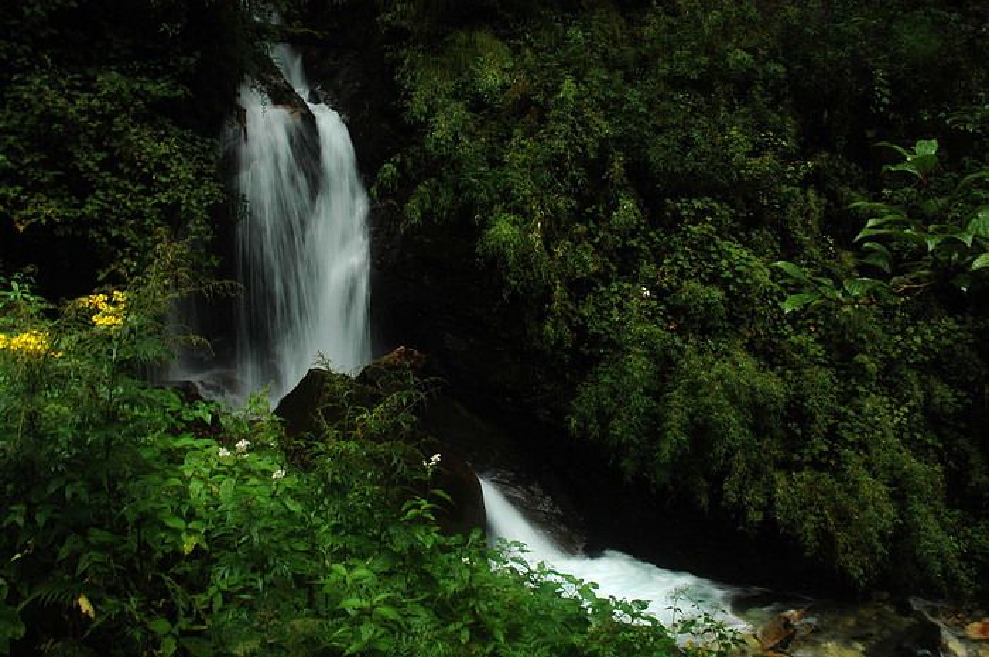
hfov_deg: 67.4
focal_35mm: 27
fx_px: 741
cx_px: 494
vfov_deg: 47.8
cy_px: 328
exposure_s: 1/10
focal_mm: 18
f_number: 22
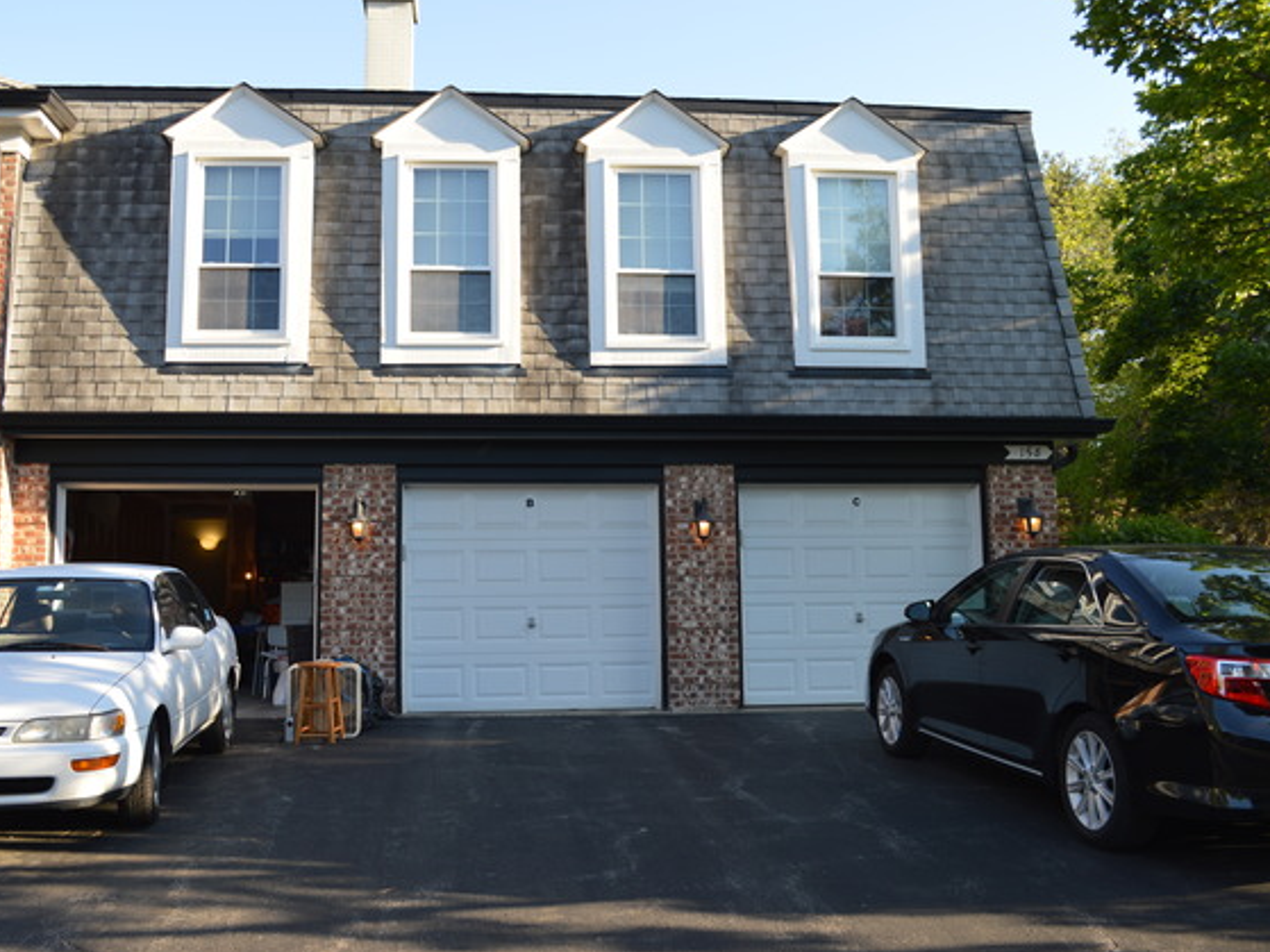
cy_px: 470
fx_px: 1210
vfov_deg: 42.9
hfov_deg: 55.2
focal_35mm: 33
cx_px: 568
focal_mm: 20
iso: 125
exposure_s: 1/125
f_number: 5.6
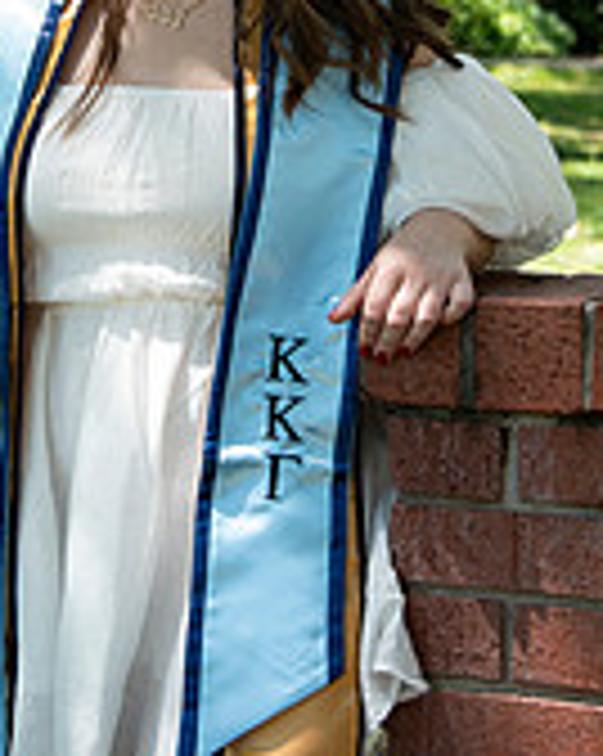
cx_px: 207
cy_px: 108
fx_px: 3822
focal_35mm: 171
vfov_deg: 11.2
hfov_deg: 9.0
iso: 640
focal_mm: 68
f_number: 5.6
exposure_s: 1/500
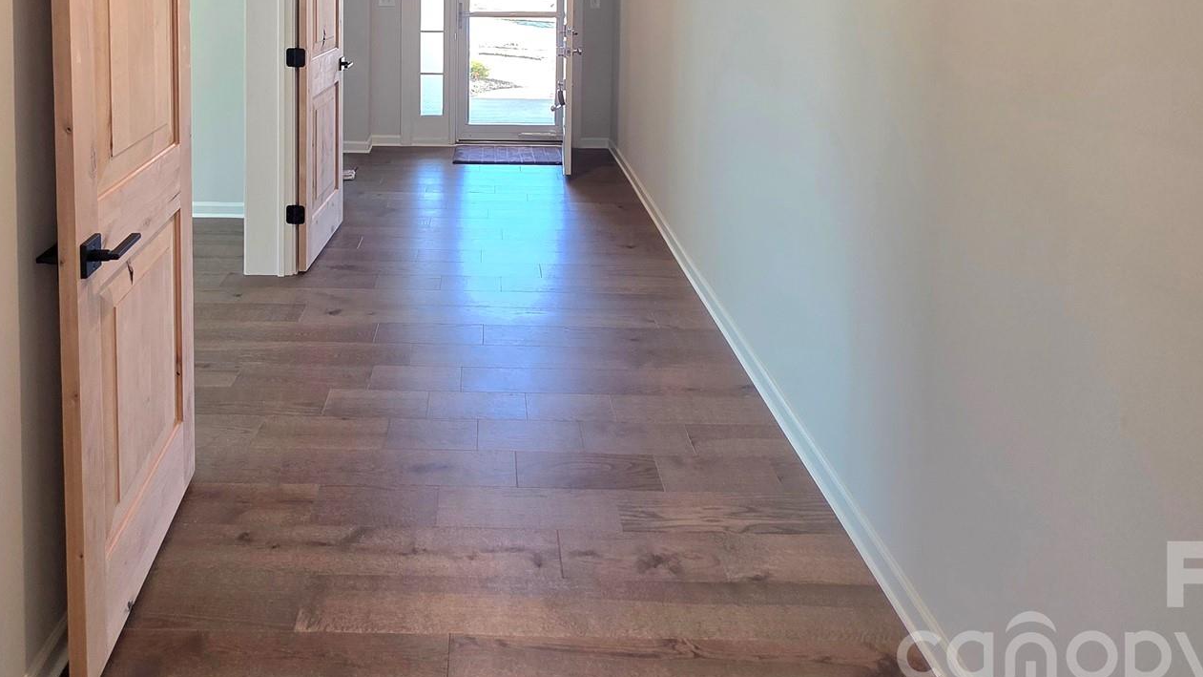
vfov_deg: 42.5
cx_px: 494
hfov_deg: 78.0
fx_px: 734
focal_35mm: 23
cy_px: -5
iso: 100
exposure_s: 1/120
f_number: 1.9
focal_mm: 2.2
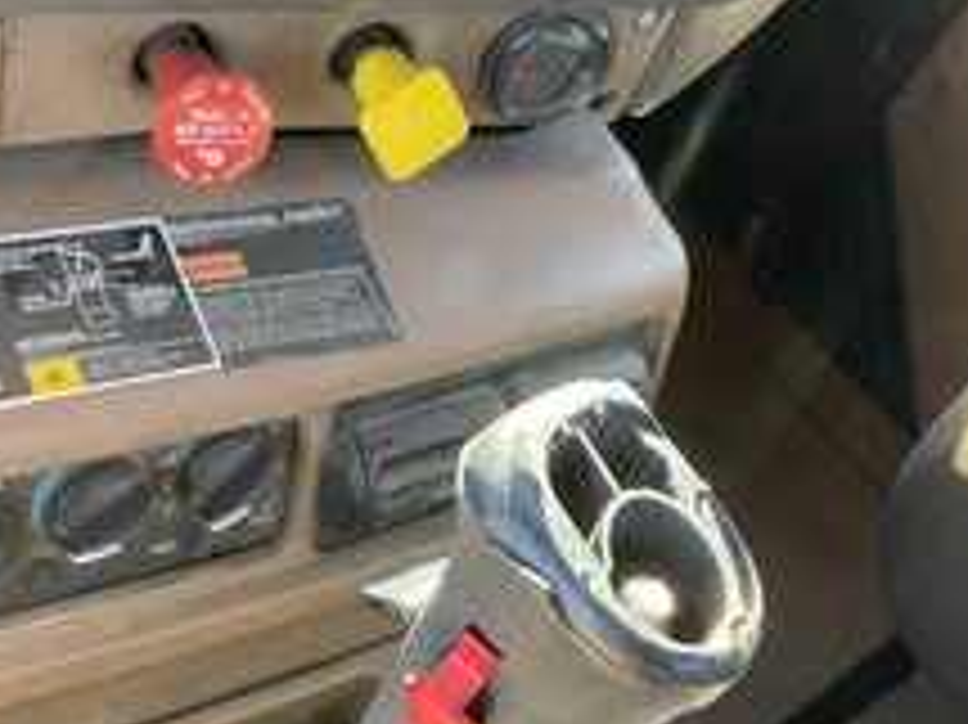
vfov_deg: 26.5
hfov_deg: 35.5
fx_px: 1509
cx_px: 428
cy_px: 585
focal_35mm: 54
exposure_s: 1/60
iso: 80
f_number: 1.8
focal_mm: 3
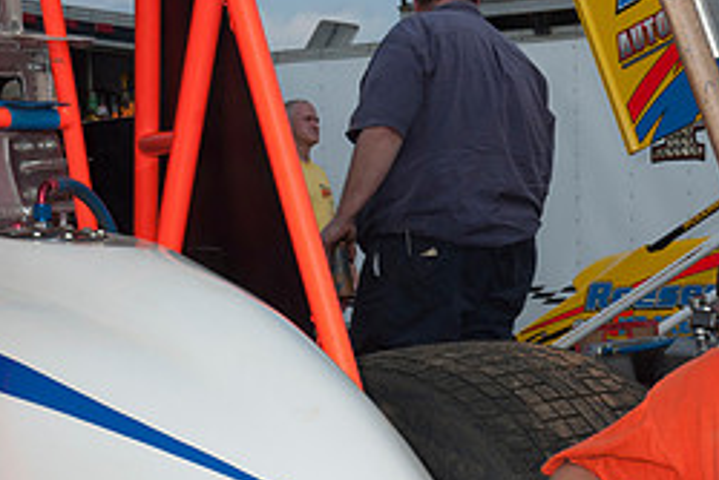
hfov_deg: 16.4
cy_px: 546
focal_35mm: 122
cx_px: 716
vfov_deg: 11.1
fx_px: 2438
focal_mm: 35
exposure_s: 1/250
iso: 100
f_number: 7.1
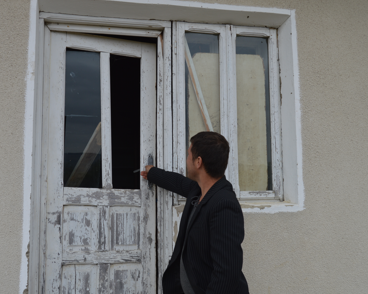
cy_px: 146
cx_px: 165
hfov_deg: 47.9
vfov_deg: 39.2
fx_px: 414
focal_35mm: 38
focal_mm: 22
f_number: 6.3
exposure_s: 1/160
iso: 100
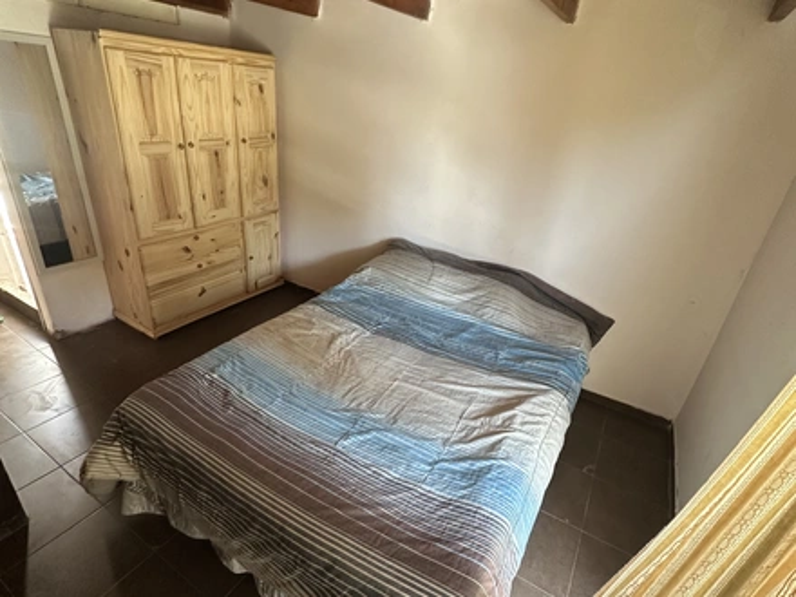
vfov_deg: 85.7
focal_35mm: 14
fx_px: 322
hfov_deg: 102.1
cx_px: 398
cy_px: 298
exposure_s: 1/99
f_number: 2.2
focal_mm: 2.22
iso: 250
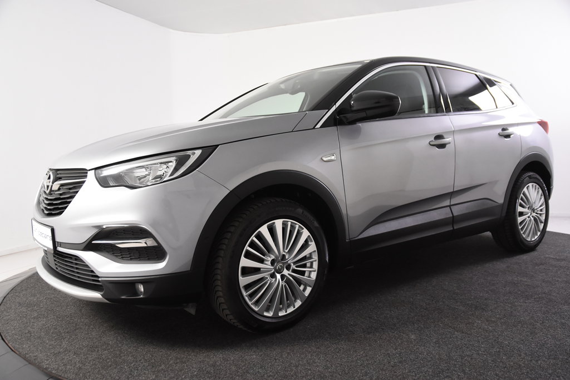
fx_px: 475
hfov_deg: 61.9
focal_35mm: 30
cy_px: 190
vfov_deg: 43.6
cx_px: 285
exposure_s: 1/60
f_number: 4
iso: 1600
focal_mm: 20
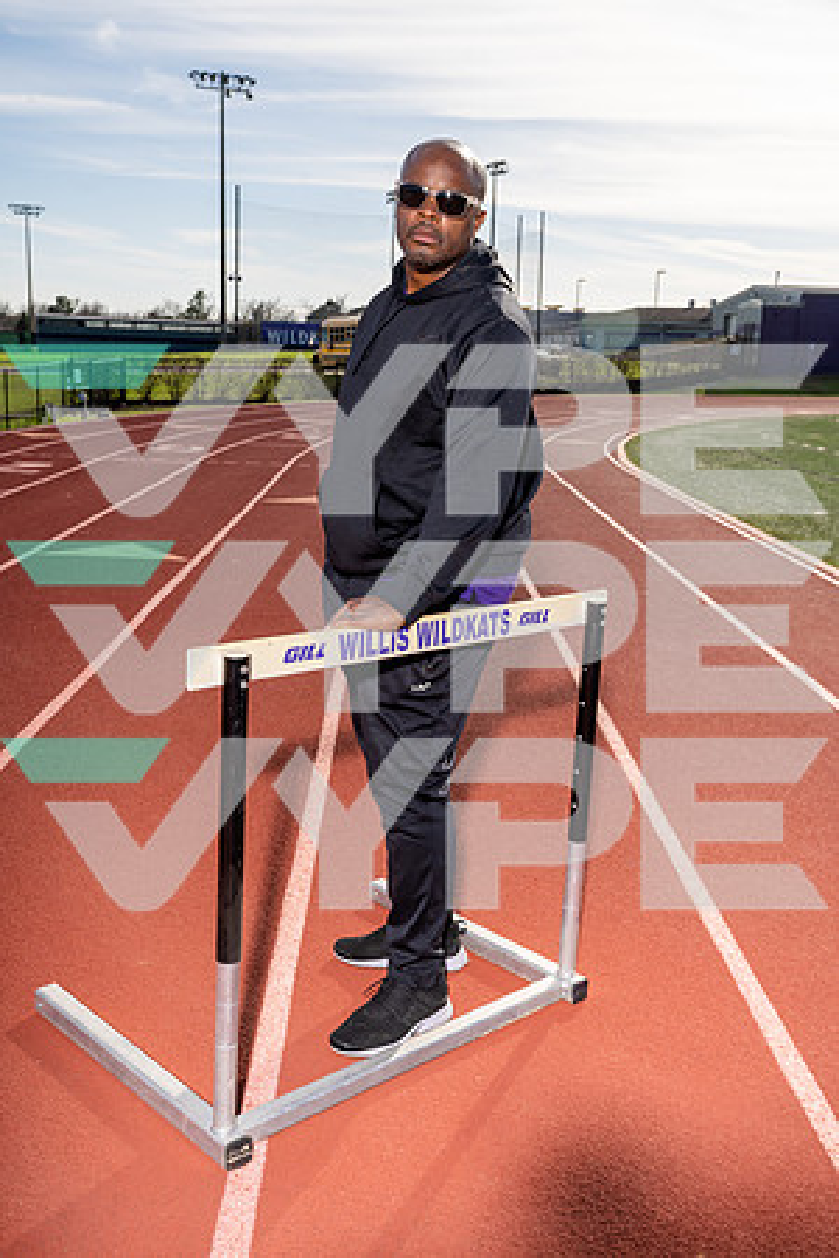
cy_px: 629
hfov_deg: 36.9
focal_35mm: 36
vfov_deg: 53.1
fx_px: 1258
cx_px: 420
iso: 100
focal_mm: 36
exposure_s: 1/250
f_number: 8
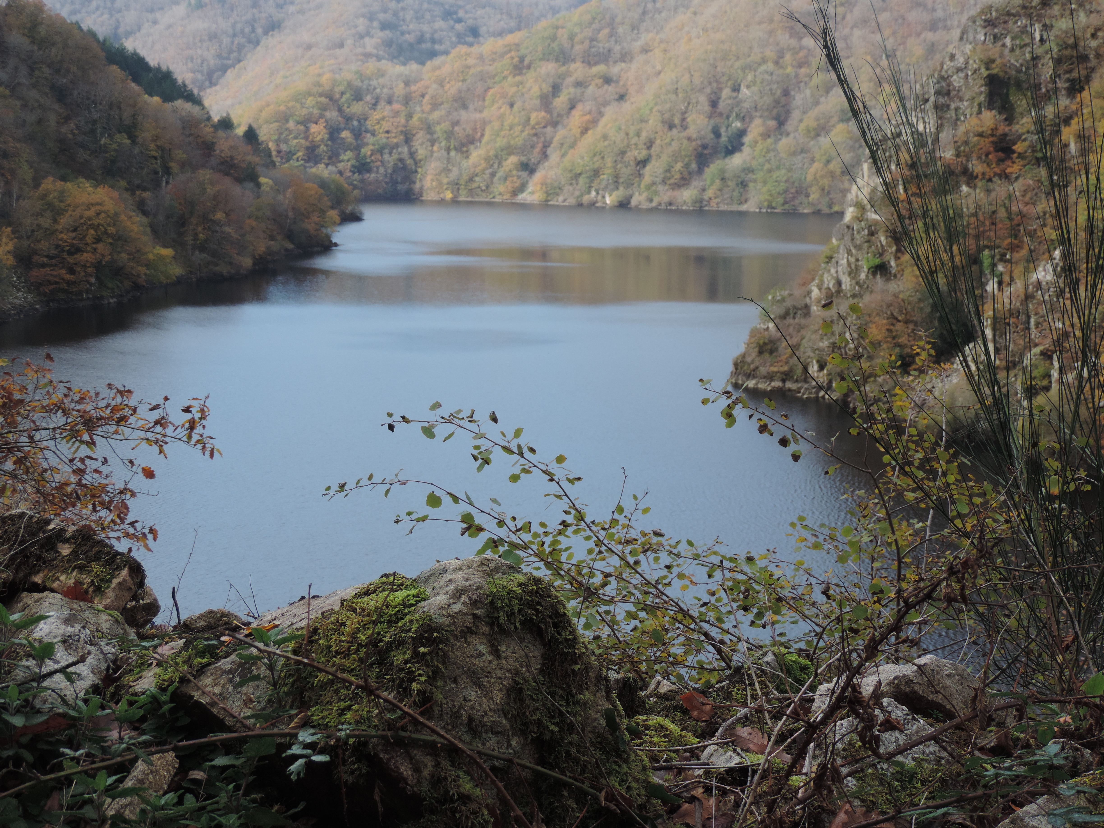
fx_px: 1754
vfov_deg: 26.6
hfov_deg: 34.9
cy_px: 414
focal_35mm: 55
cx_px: 552
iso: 80
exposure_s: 1/250
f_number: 3.7
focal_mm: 9.8
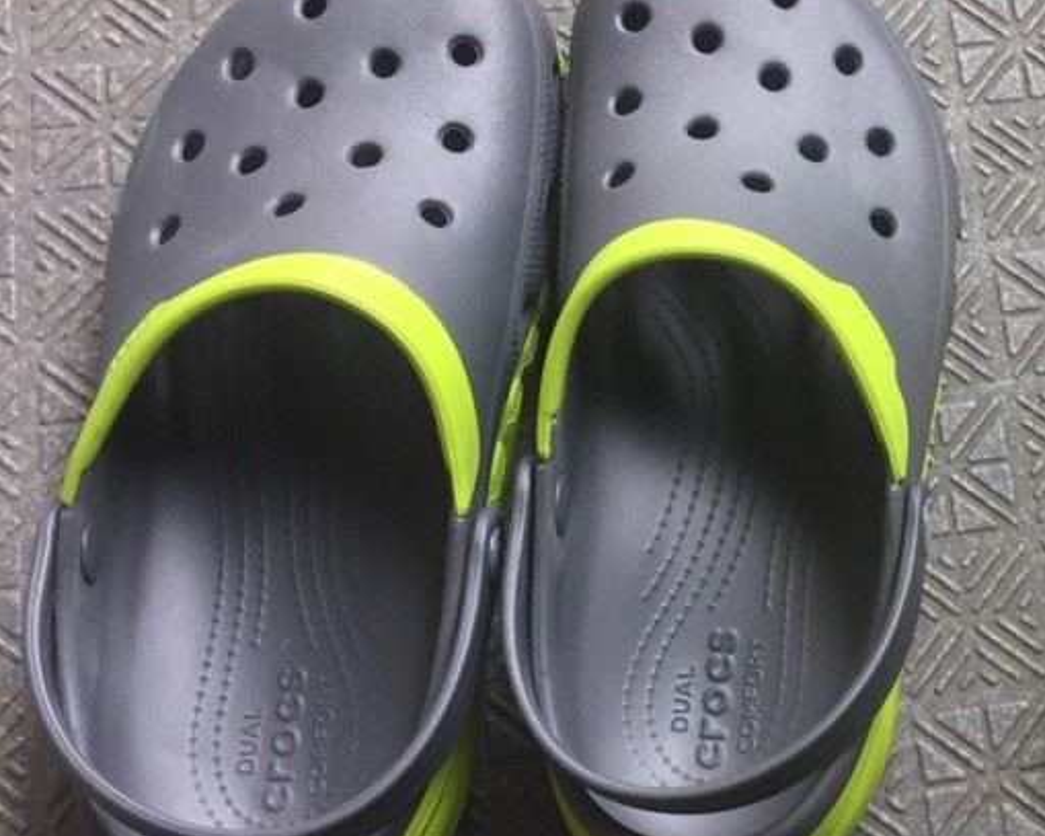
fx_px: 1763
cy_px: 474
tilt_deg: -72.9
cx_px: 1049
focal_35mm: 57
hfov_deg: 30.6
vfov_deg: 26.6
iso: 40
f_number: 2.2
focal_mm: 4.15
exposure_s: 1/30
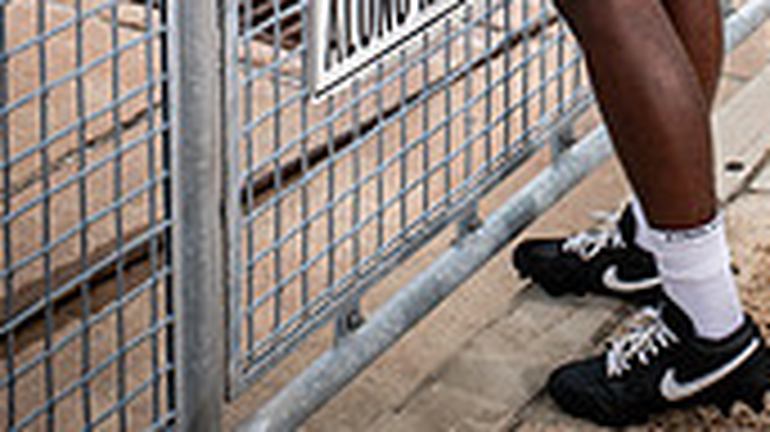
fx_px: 2143
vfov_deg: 10.3
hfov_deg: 20.3
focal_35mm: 105
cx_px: 500
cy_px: -522
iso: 160
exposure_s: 1/400
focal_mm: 38
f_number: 7.1
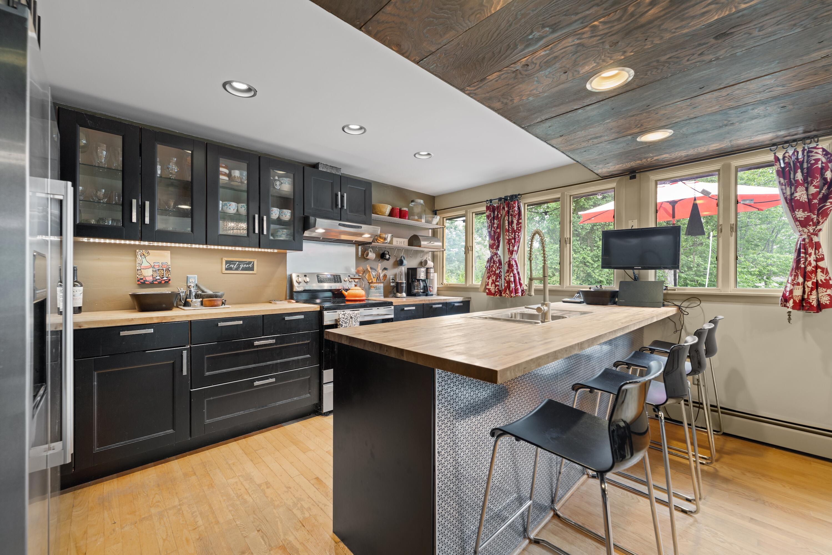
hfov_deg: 104.3
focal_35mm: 14
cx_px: 416
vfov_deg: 81.2
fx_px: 324
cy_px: 278
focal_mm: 14
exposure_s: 1/3
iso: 200
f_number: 5.6
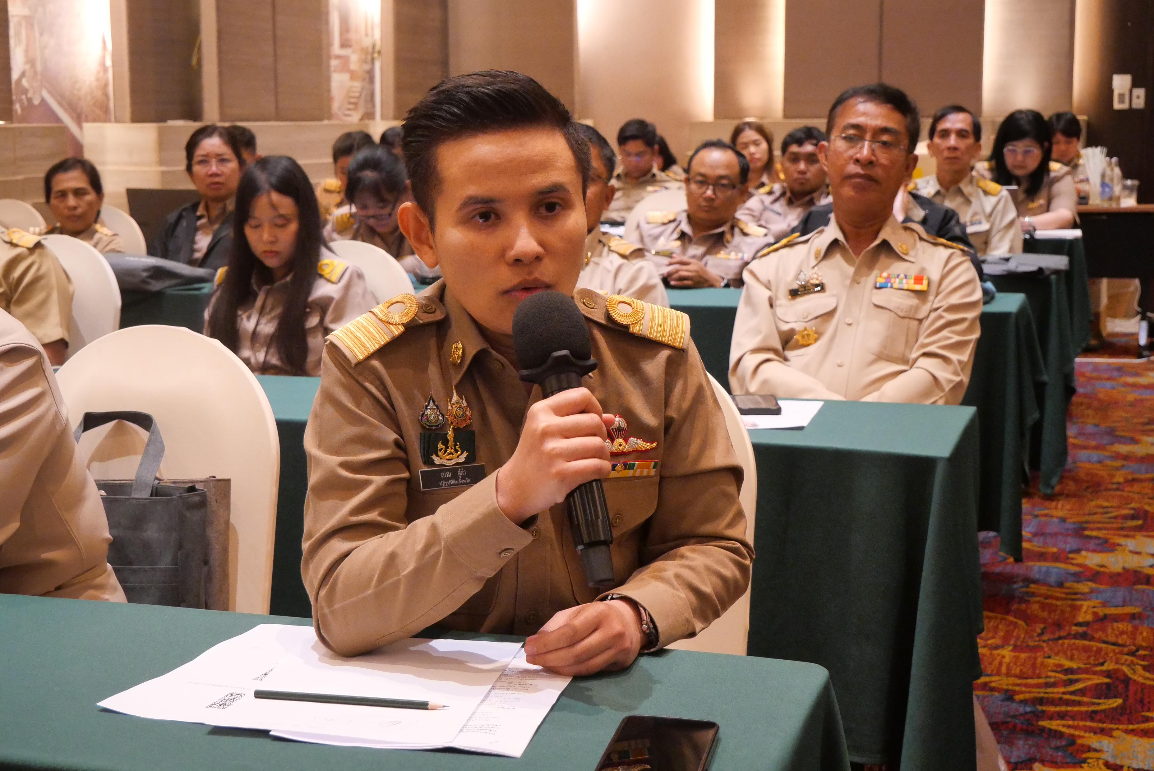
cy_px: 386
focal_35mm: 51
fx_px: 1636
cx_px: 577
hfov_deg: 38.9
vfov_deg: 26.5
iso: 3200
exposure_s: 1/80
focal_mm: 25
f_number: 4.5
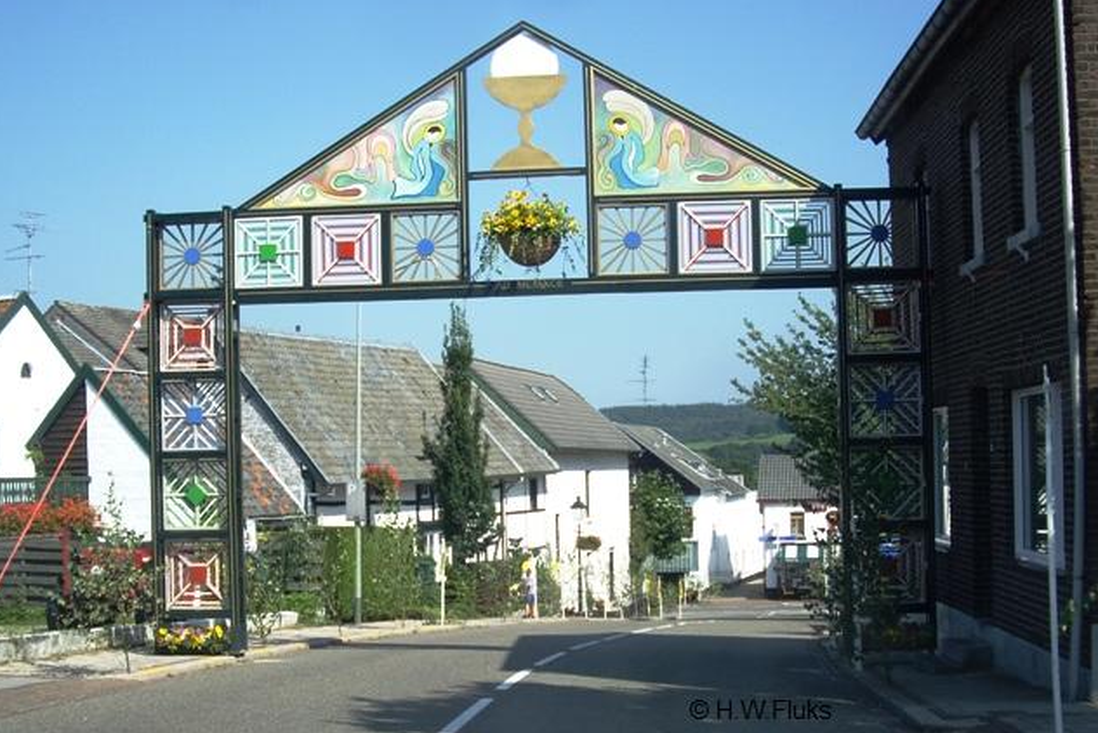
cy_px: 320
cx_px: 546
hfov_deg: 48.4
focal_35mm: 40
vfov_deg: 33.4
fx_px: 1220
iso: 64
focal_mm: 7.9
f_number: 2.8
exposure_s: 1/640
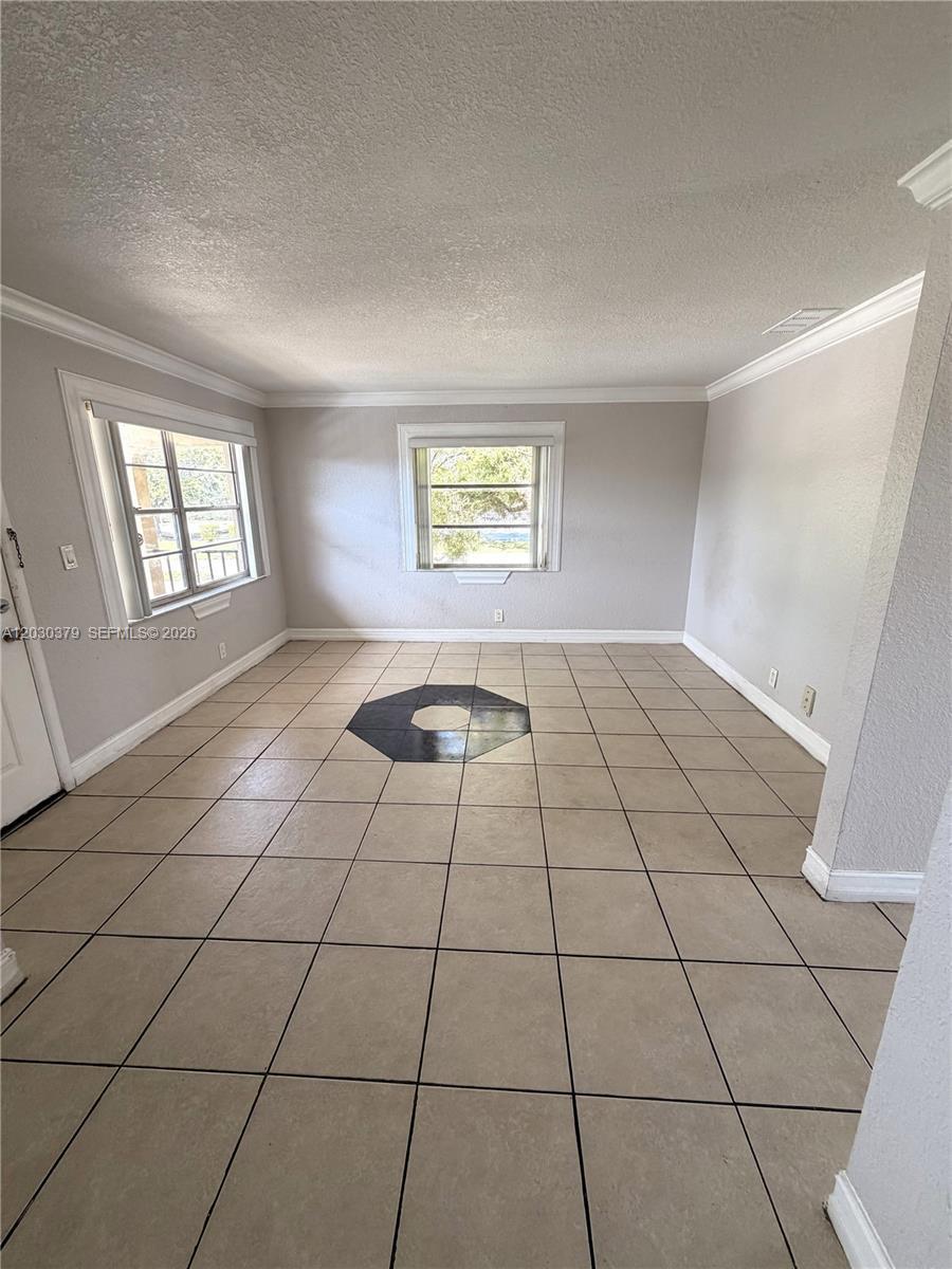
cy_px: 634
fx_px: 513
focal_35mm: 14
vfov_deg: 102.1
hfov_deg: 85.7
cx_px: 476
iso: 125
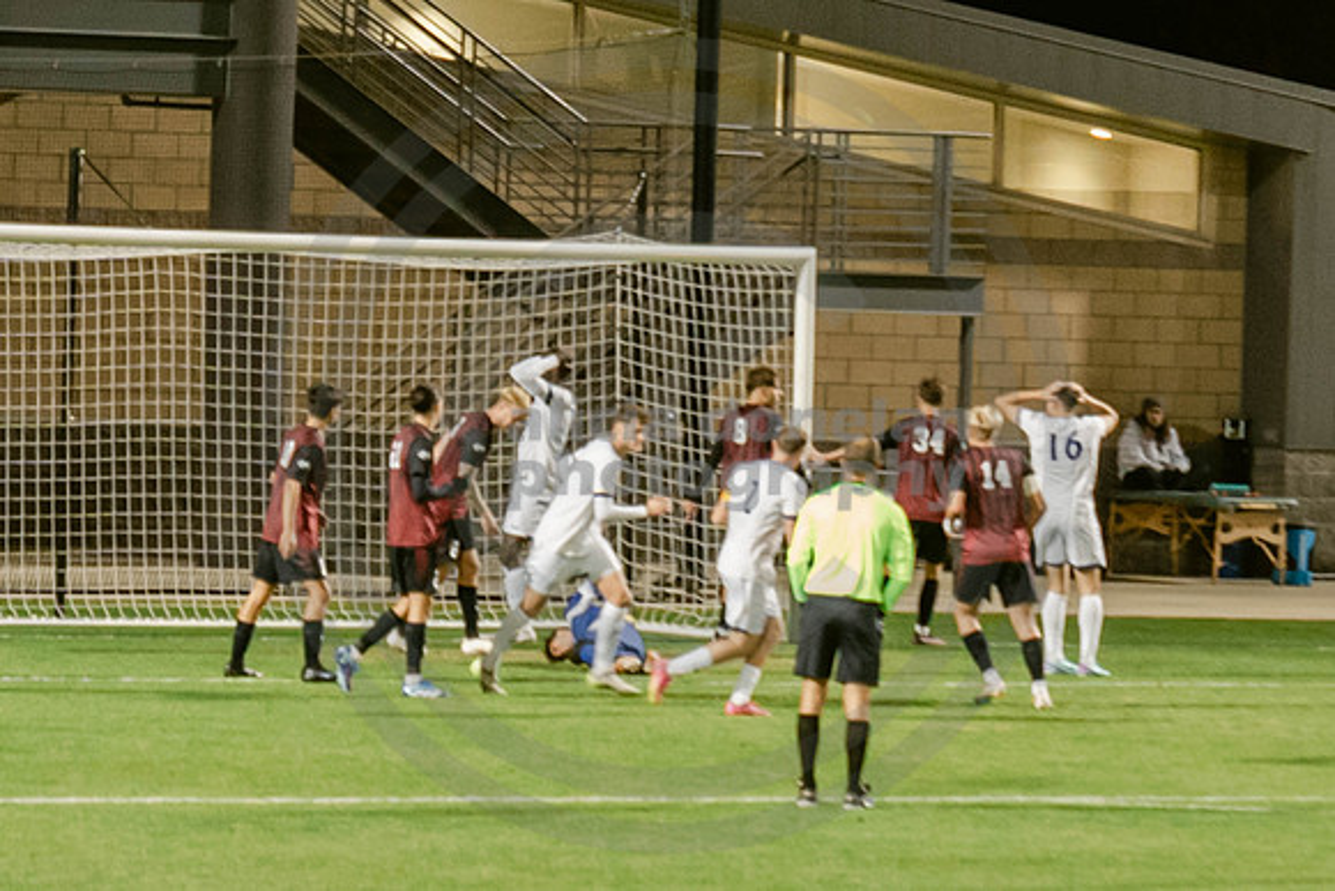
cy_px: 202
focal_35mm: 325
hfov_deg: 6.3
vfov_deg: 4.2
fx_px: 12055
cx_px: -276
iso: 2000
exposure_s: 1/125
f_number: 4
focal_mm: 70
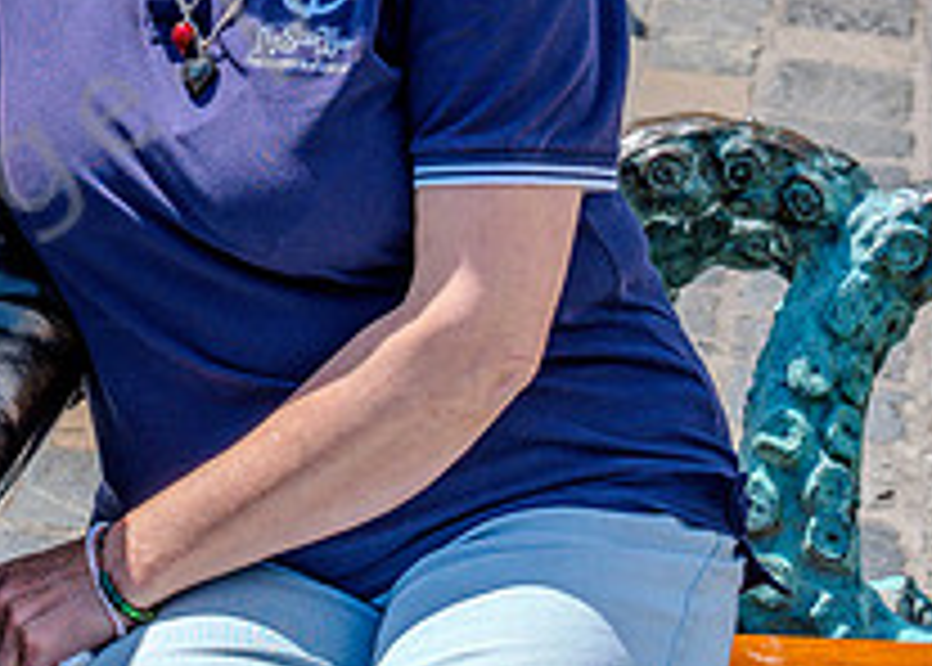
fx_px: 4078
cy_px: 81
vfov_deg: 9.3
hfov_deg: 12.9
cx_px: 36
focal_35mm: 154
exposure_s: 1/400
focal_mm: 47
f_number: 8
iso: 320
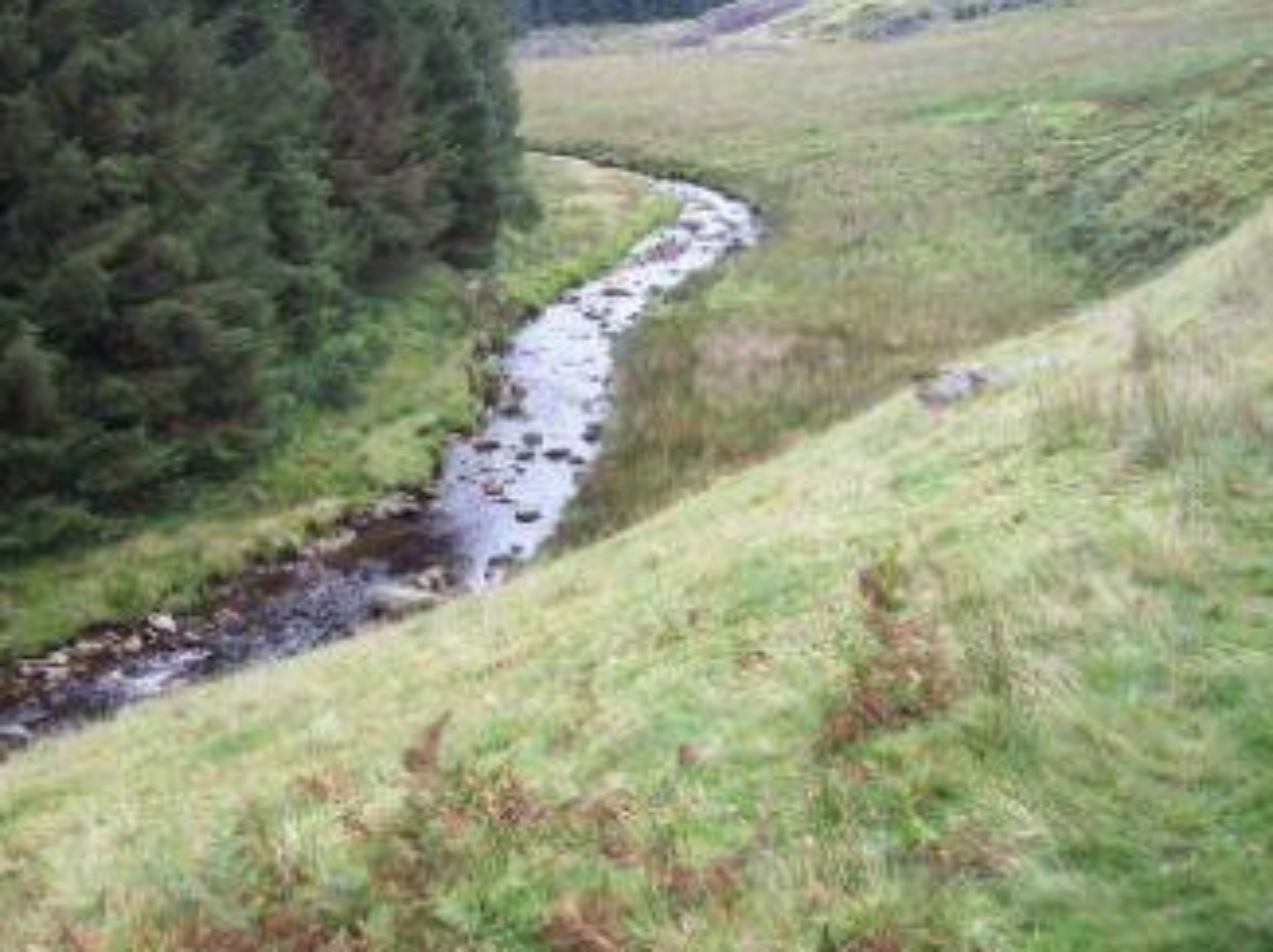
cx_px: 492
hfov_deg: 42.7
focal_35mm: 44
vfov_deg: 32.6
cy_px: 324
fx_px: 1617
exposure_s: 1/125
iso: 80
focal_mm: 5.7
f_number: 2.9
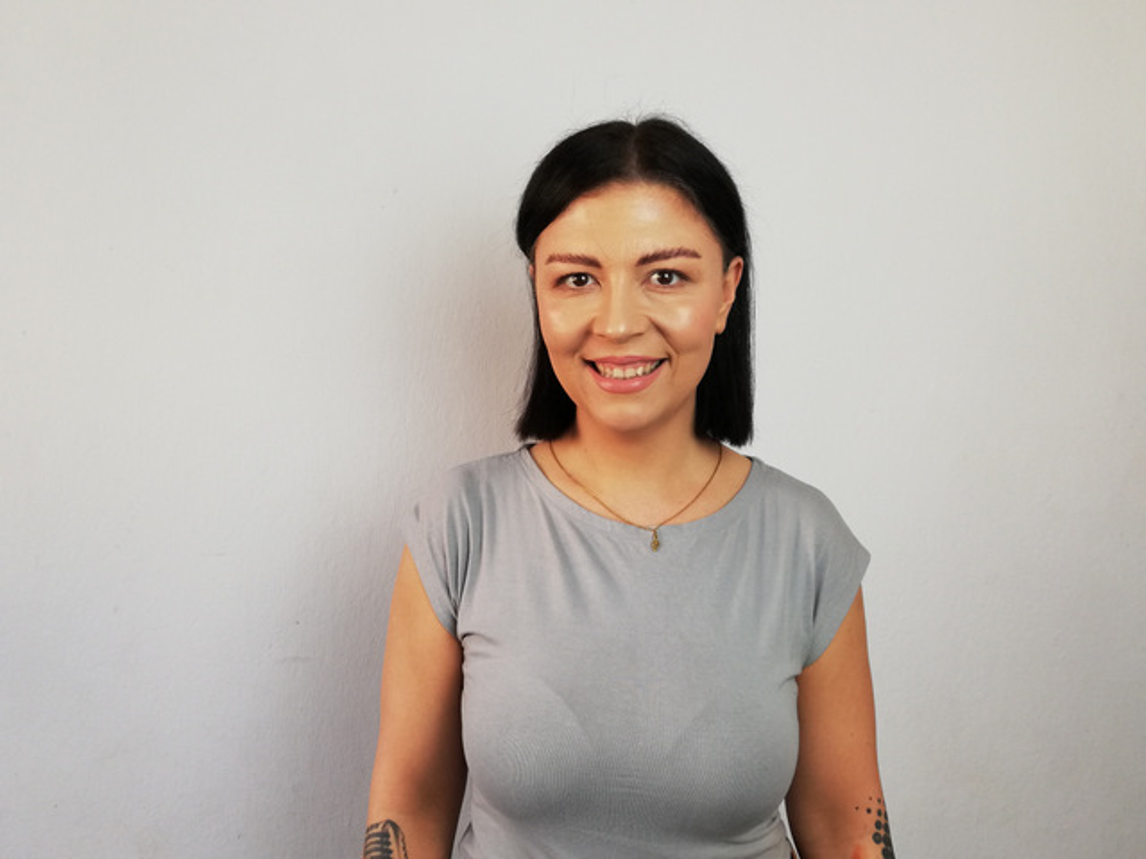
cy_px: 430
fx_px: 960
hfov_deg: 61.7
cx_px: 573
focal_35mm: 29
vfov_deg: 48.2
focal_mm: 3.81
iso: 80
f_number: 2.2
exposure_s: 1/50
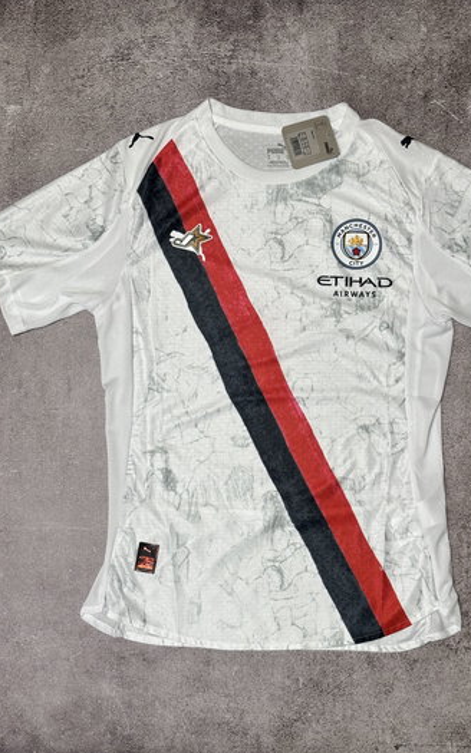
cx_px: 274
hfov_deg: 23.1
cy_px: 376
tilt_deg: -86.0
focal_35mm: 56
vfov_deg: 36.3
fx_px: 1150
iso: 125
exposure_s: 1/50
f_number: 1.6
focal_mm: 5.96
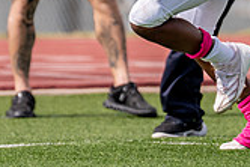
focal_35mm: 1158
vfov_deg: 1.2
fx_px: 8048
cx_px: 138
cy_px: -107
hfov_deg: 1.8
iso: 250
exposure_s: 1/6400
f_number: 2.8
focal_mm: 200
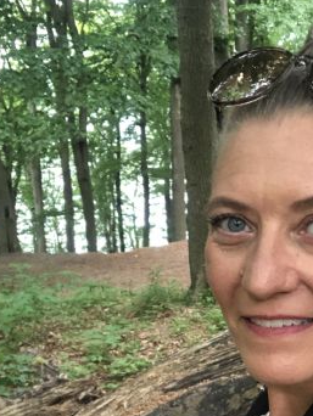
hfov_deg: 25.6
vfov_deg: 33.5
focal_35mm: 56
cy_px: 321
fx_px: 674
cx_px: 258
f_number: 2.2
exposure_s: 1/60
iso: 250
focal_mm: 2.87
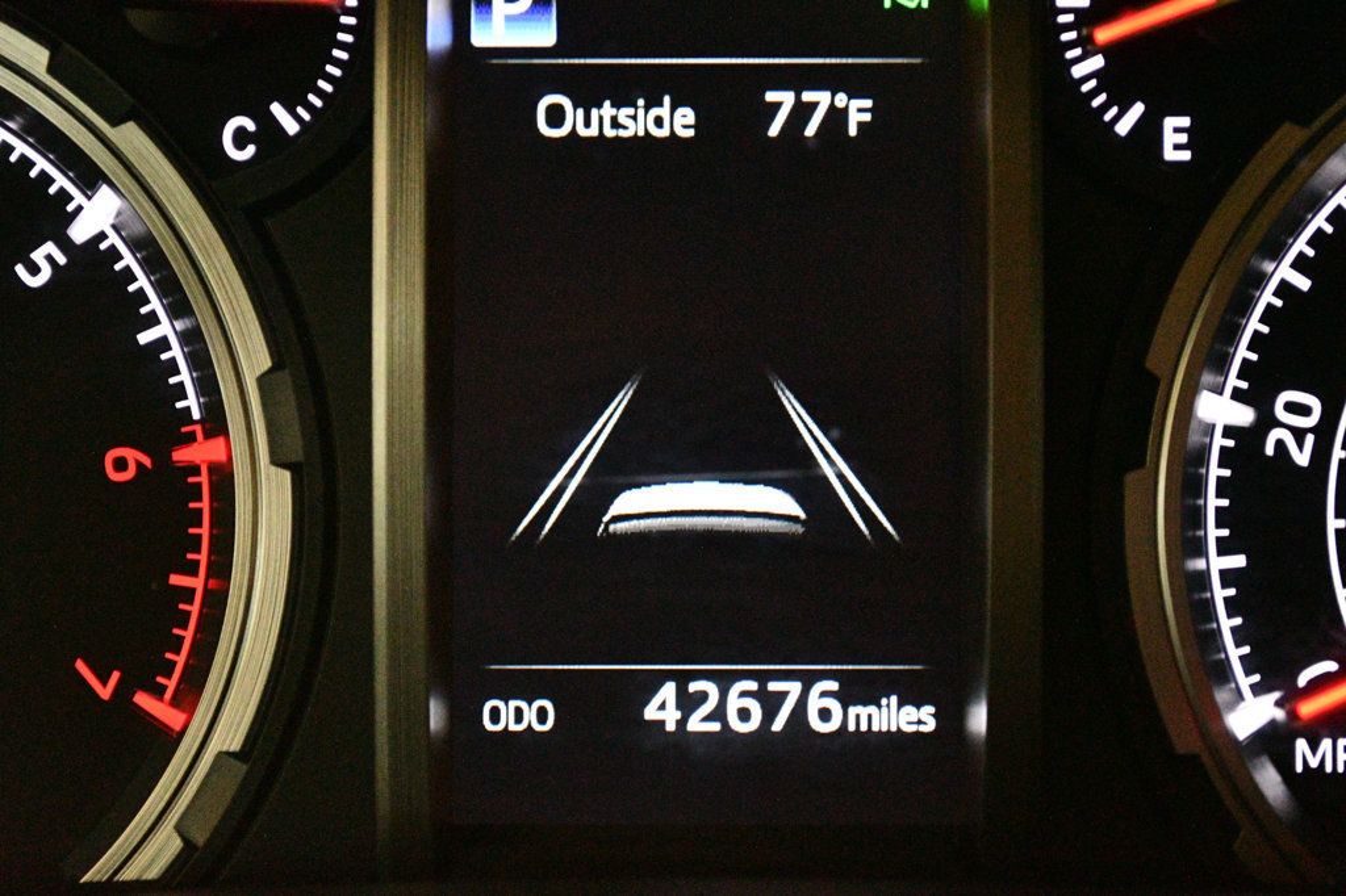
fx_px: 2504
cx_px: 673
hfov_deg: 30.1
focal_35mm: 67
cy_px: 448
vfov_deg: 20.3
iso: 12800
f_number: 5.3
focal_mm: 45
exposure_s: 1/40
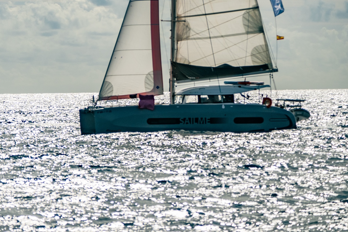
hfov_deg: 6.5
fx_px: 3054
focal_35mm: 316
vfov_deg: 4.3
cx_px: -39
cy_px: -9
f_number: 6.3
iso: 250
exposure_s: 1/1250
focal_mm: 140
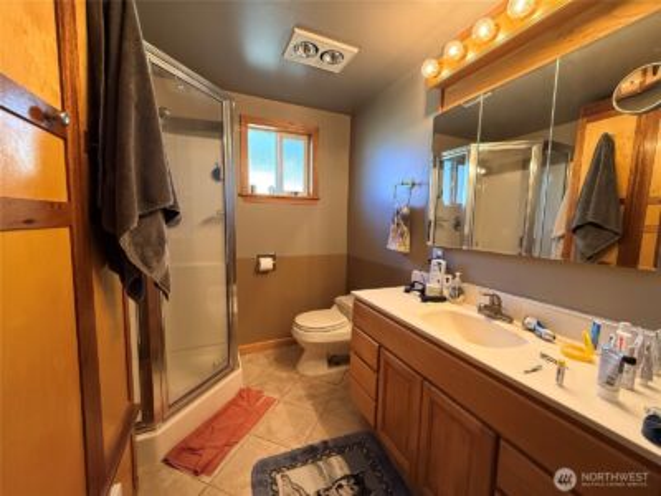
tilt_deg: -5.2
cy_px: 248
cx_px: 330
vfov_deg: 85.7
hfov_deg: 102.1
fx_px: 267
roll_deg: -1.3
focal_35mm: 14
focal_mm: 2.22
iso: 500
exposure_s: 1/120
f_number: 2.2
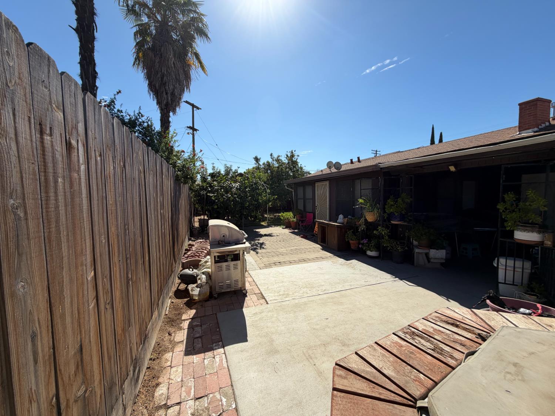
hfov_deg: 102.1
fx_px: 224
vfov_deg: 85.7
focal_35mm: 14
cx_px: 278
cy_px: 208
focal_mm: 2.22
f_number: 2.2
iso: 20
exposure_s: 1/970
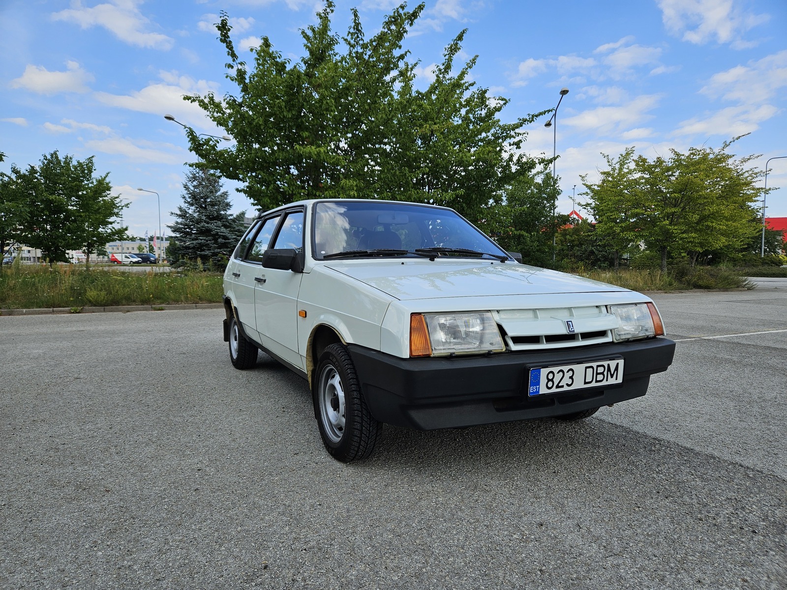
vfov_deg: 58.9
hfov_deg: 73.9
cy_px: 295
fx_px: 523
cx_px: 394
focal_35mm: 23
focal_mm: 5.4
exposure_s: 1/1019
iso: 25
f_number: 1.8
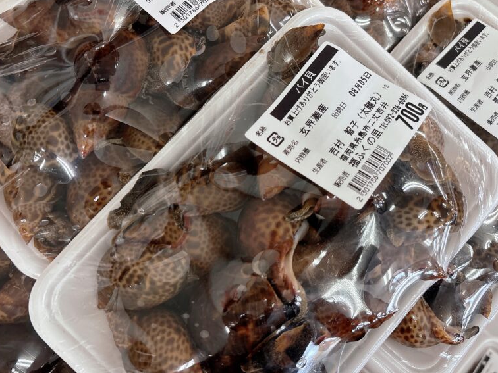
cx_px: 246
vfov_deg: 42.8
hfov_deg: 55.4
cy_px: 157
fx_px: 475
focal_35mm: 33
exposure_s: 1/120
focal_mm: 5.96
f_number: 1.6
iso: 125
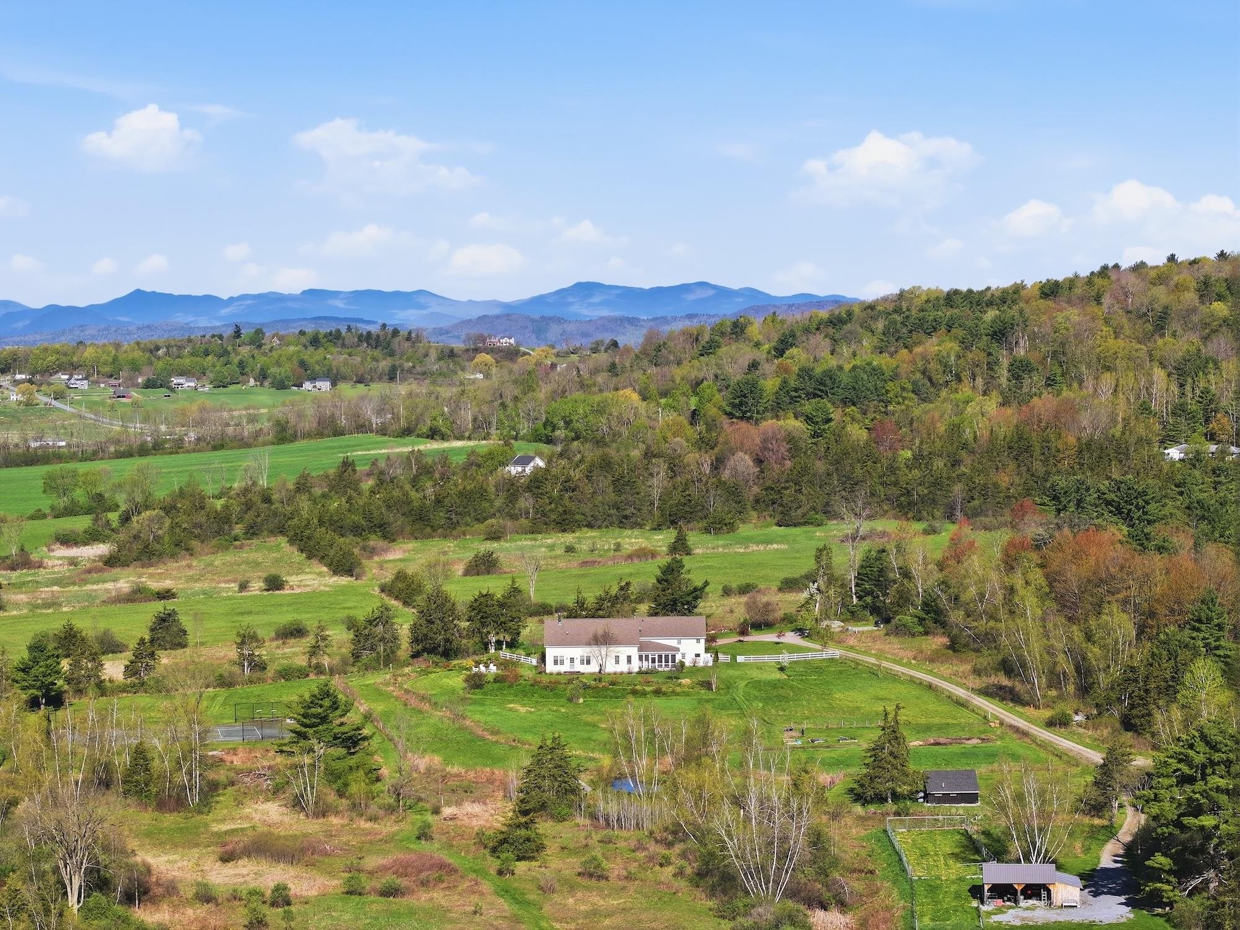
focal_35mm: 70
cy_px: 465
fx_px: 2508
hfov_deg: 27.8
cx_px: 620
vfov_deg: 21.0
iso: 100
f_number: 2.8
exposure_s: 1/100
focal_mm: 19.4
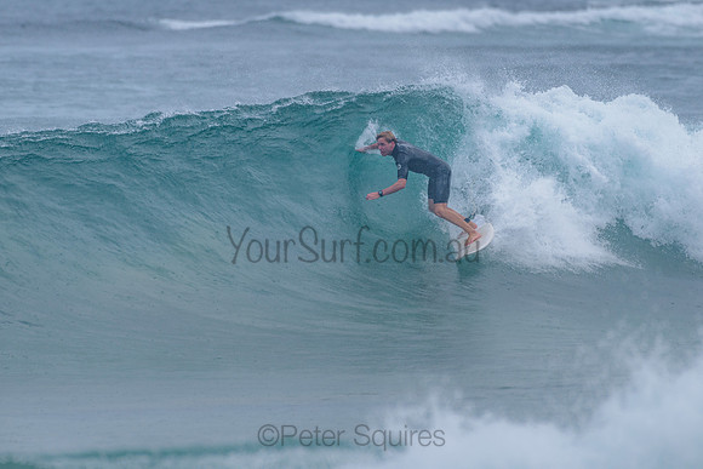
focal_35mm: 613
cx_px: 375
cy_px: 182
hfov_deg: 3.4
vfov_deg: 2.2
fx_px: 11967
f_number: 5.6
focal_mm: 500
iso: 400
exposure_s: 1/2000
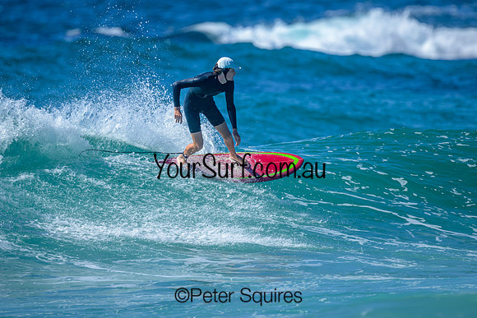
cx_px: 209
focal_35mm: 1100
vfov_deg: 1.3
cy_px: 120
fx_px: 14576
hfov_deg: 1.9
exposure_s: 1/2500
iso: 400
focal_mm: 800
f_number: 6.3
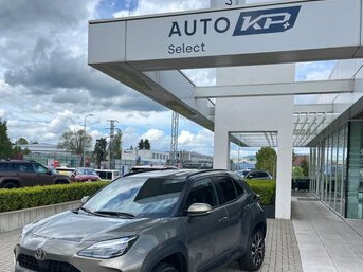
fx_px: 388
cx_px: 151
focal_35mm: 37
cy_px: 177
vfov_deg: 38.3
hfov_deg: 49.9
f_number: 1.6
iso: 50
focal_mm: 5.1
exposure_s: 1/1238
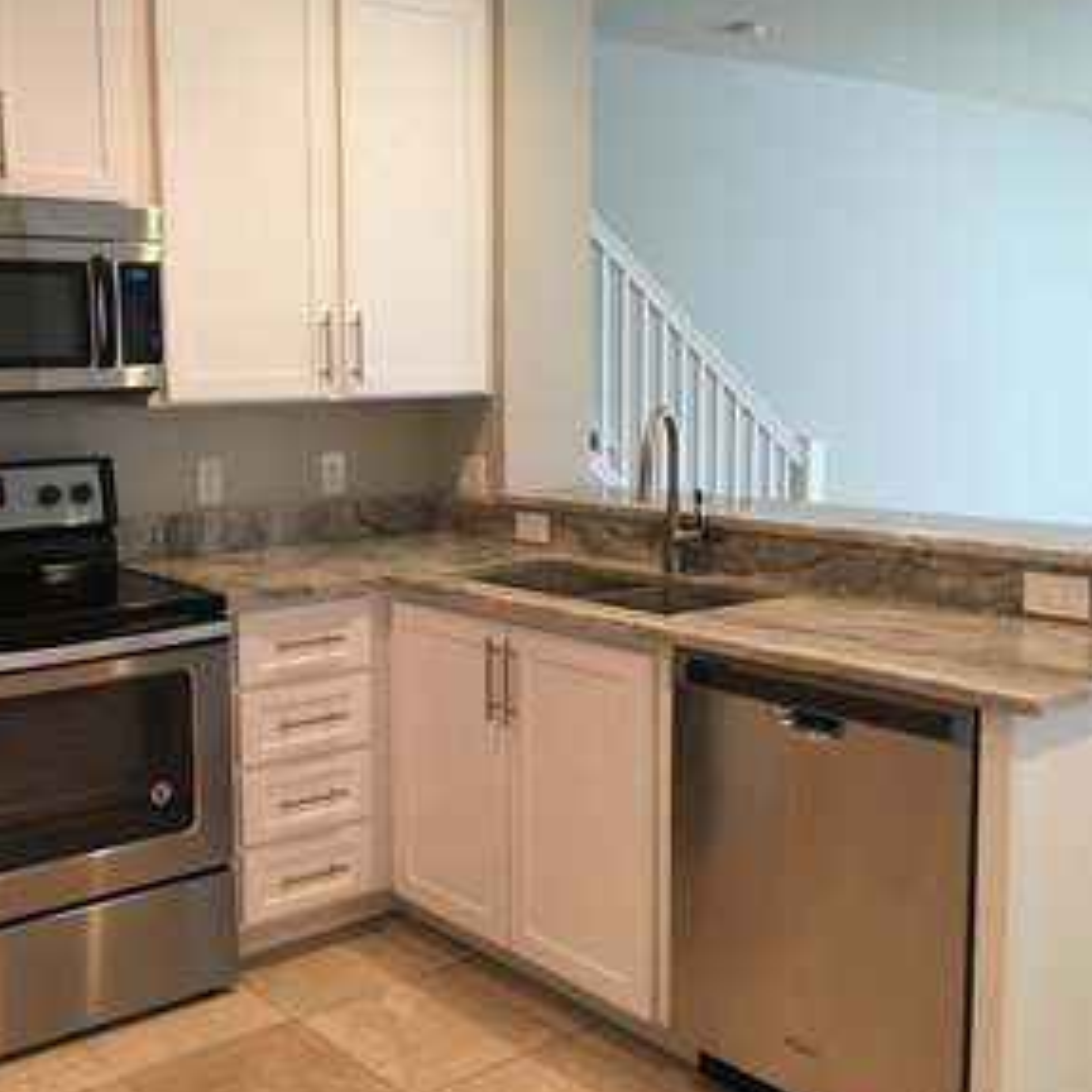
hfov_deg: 43.2
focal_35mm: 38
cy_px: 512
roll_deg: +1.2
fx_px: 1356
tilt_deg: -5.4
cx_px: 351
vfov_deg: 43.8
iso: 125
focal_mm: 4.15
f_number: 2.2
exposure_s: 1/30
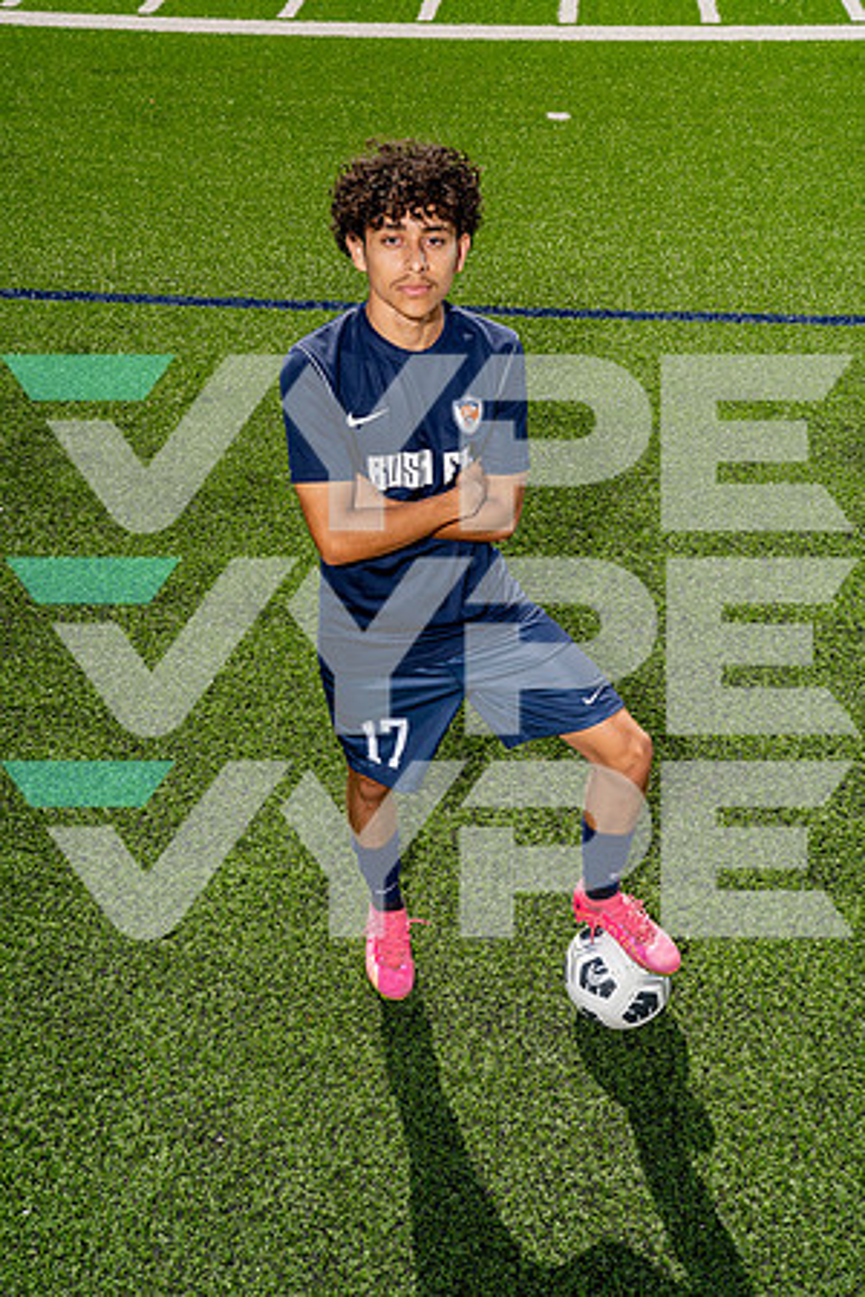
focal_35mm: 41
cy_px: 648
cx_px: 432
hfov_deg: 32.6
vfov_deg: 47.4
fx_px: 1478
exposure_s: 1/250
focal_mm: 41
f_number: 8
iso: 100
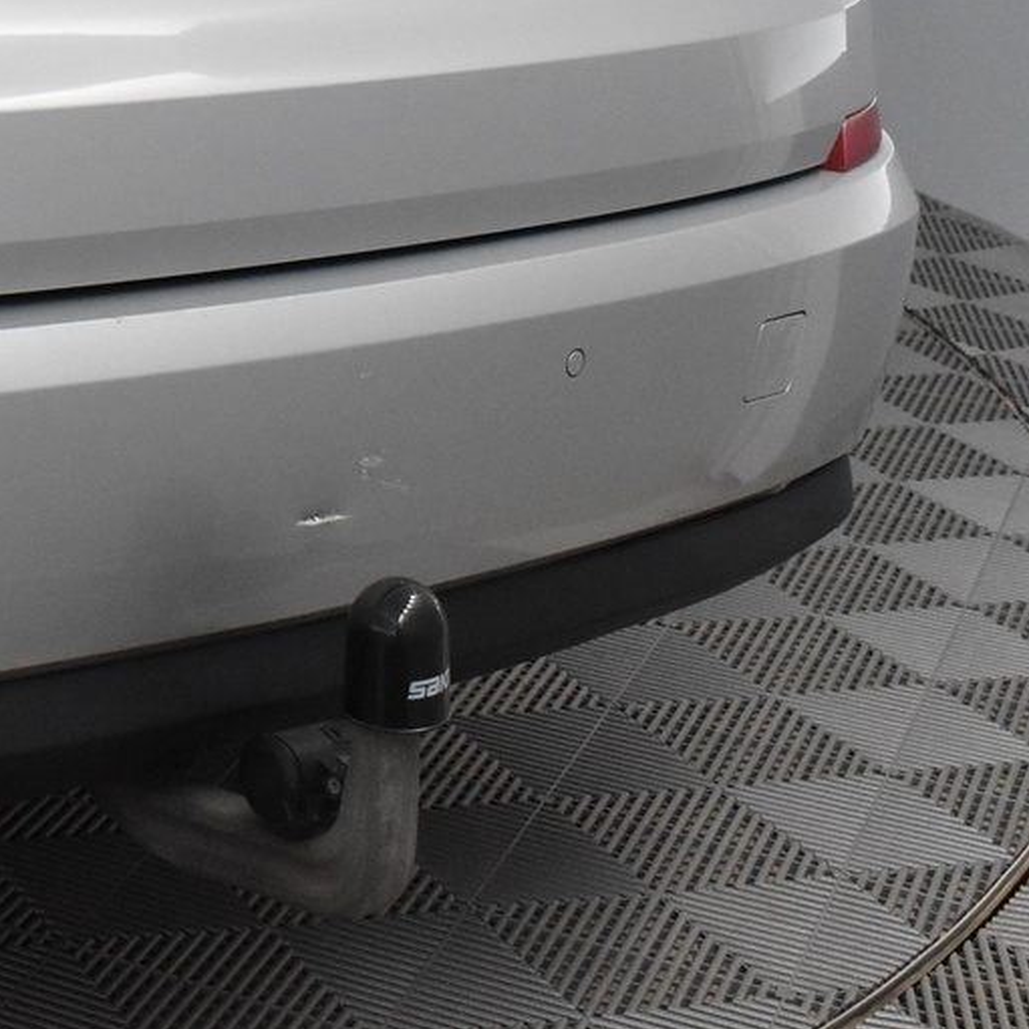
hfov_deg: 16.4
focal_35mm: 97
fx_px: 3262
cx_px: -498
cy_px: -48
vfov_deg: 17.4
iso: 3200
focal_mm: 24
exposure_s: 1/160
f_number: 7.1
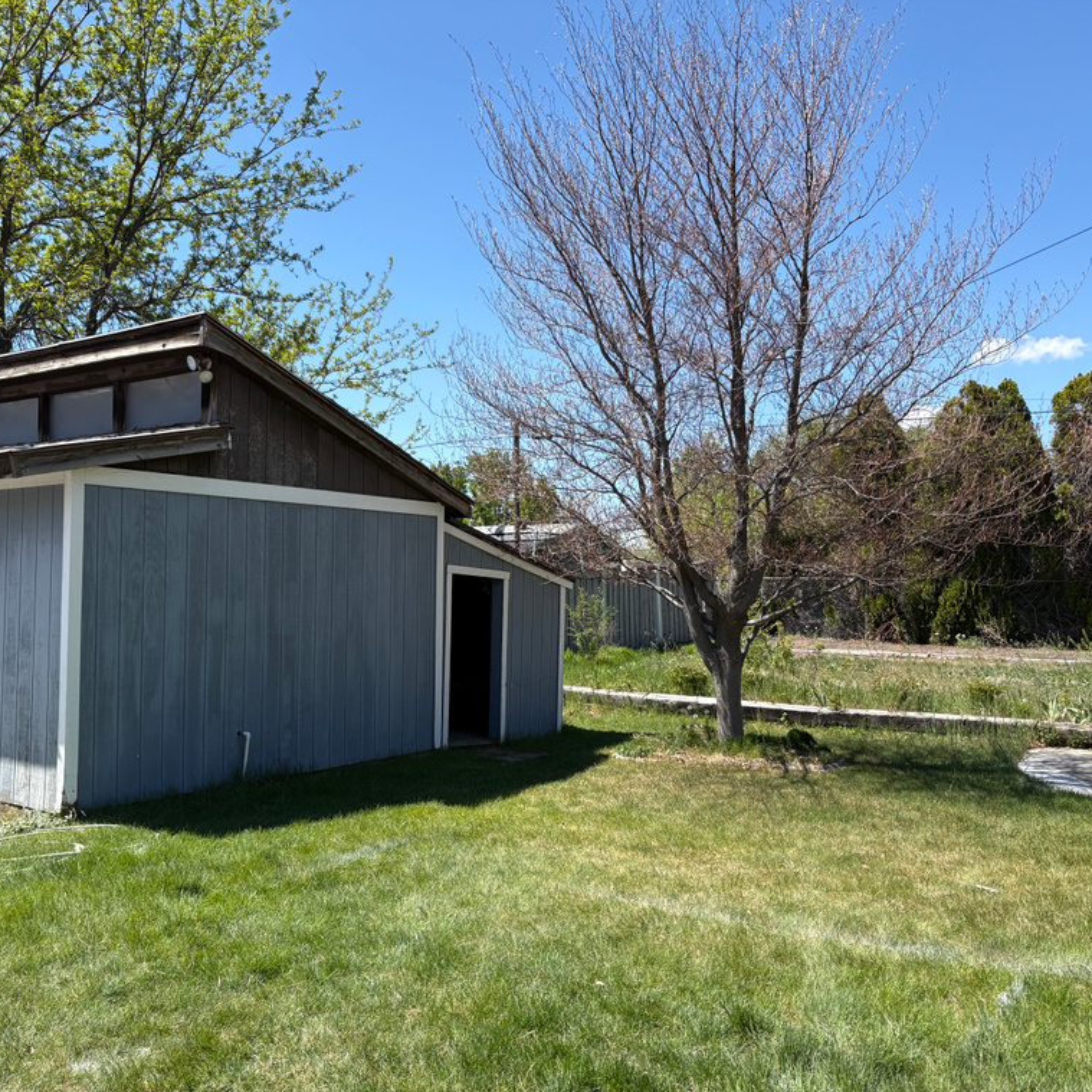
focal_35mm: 31
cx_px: 478
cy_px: 548
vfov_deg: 52.5
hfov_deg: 52.4
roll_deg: -0.4
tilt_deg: +2.0
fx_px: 1106
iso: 50
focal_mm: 5.96
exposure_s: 1/1848
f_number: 1.6
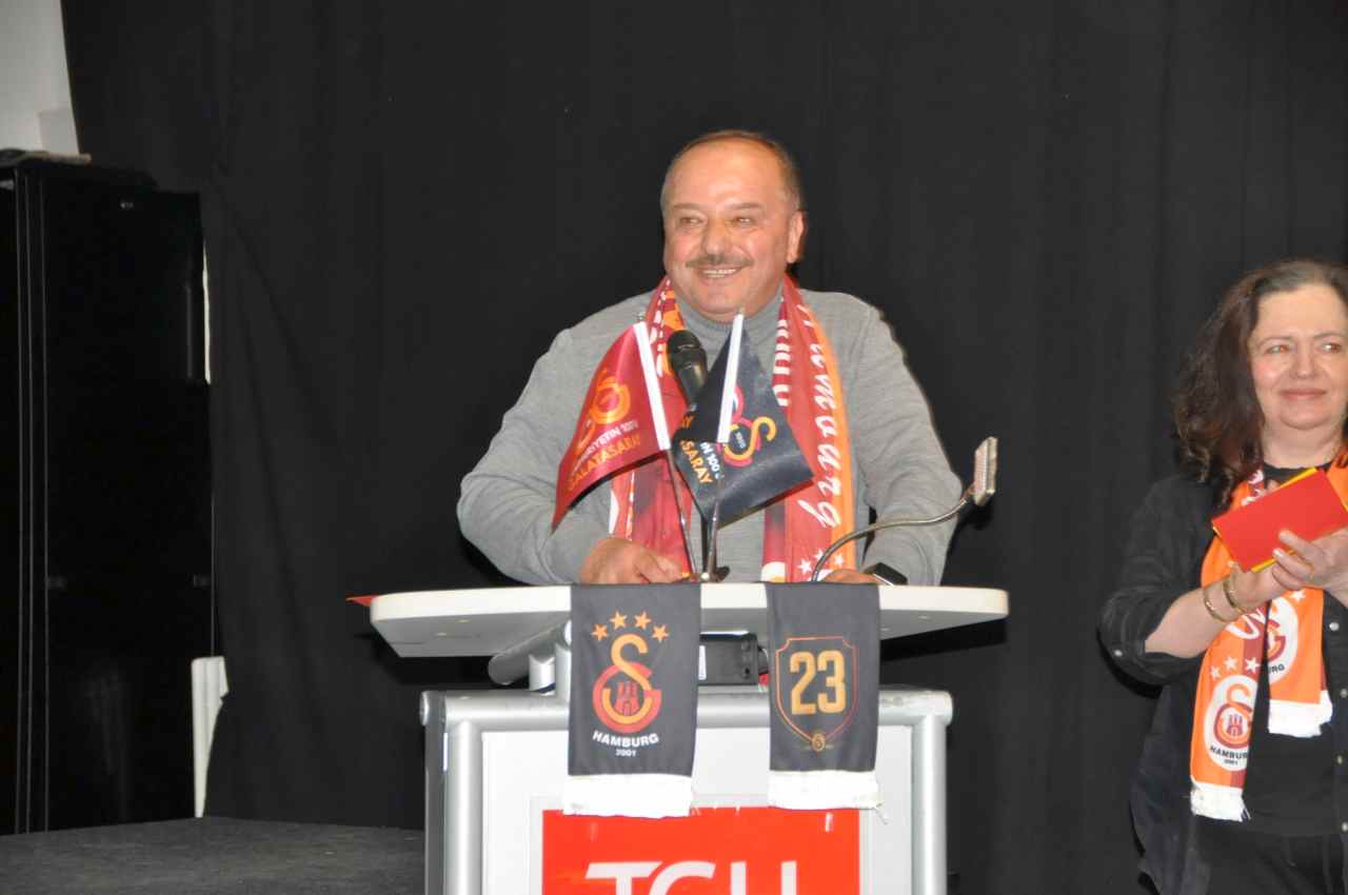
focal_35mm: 93
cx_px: 674
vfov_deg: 14.7
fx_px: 3478
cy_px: 448
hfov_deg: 21.9
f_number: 5
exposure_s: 1/60
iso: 800
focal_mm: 62
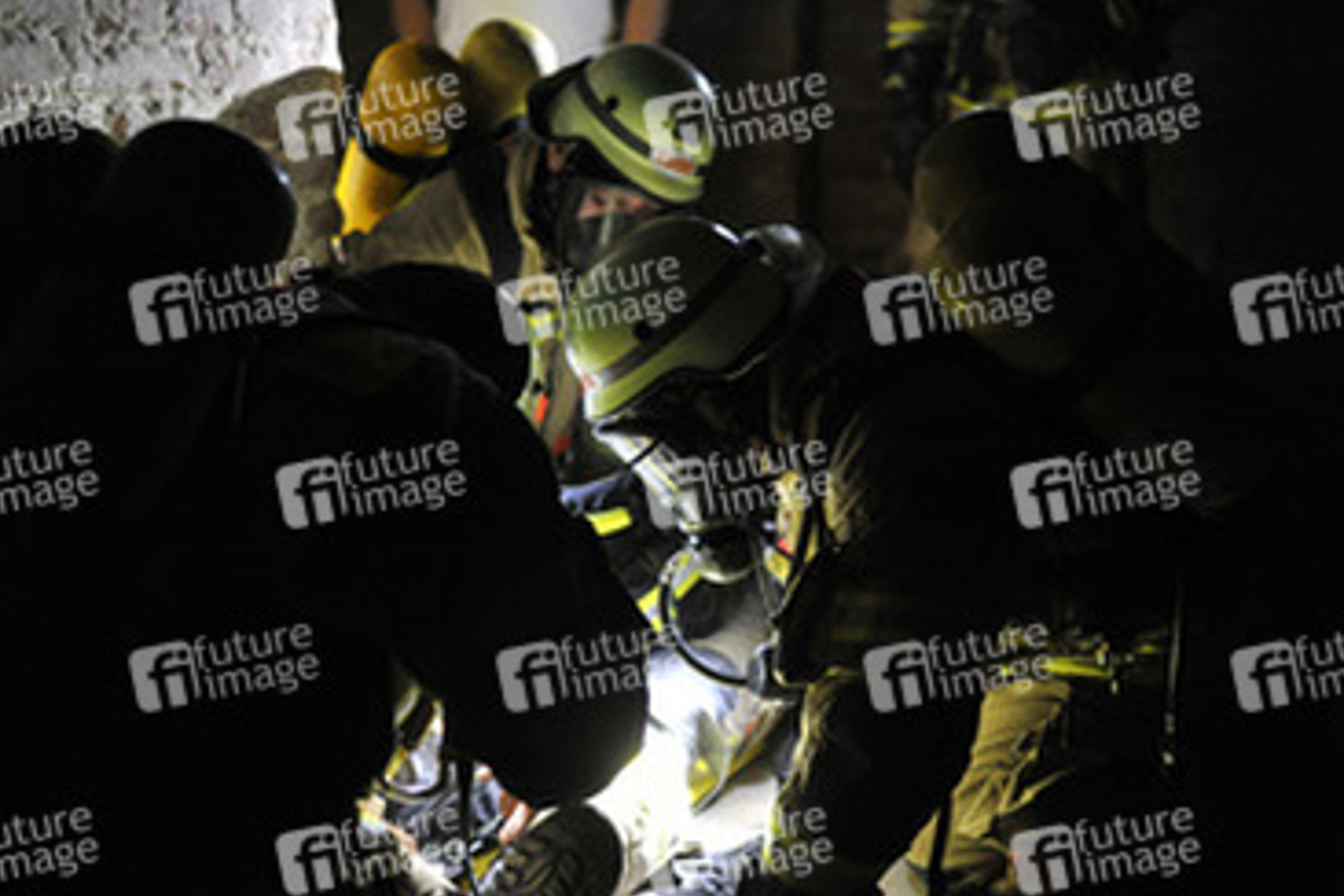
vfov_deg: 31.2
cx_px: 639
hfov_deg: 45.4
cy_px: 393
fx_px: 1605
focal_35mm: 43
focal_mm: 35
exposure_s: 1/100
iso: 2500
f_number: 1.6
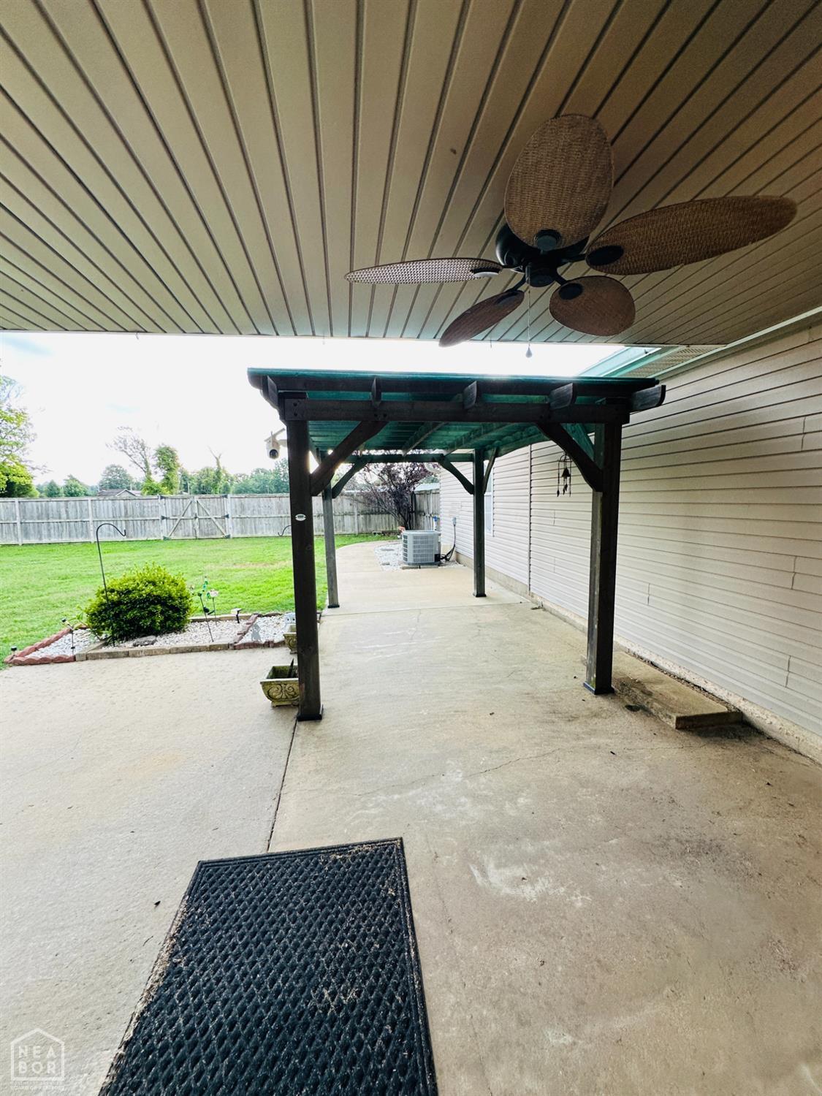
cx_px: 411
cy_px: 548
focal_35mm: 14
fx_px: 443
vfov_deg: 102.1
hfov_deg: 85.7
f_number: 2.2
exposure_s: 1/99
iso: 80
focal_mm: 2.22
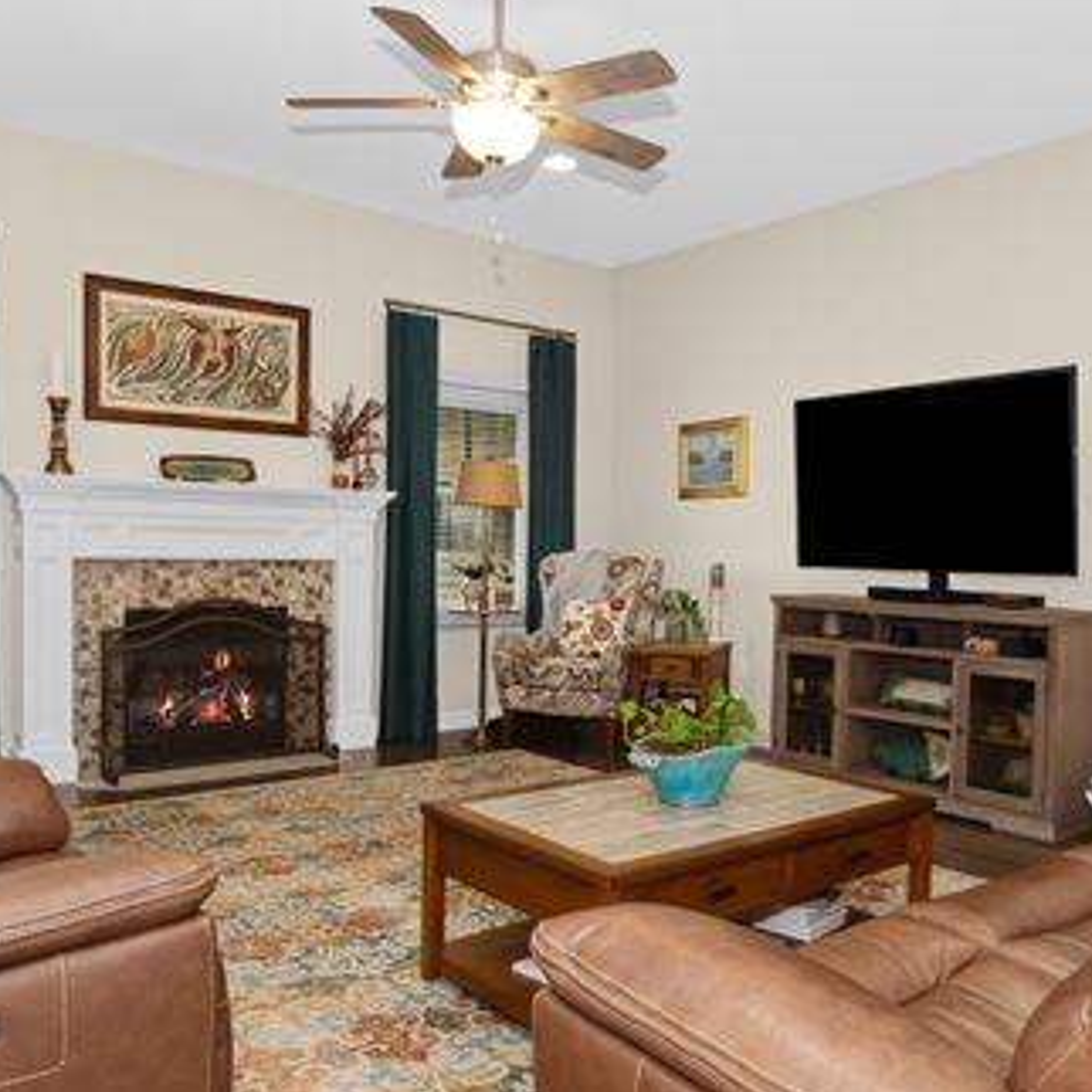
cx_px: 614
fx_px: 1035
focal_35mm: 29
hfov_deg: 55.5
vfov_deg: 55.6
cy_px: 538
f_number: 8
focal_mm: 15
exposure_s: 1/80
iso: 400
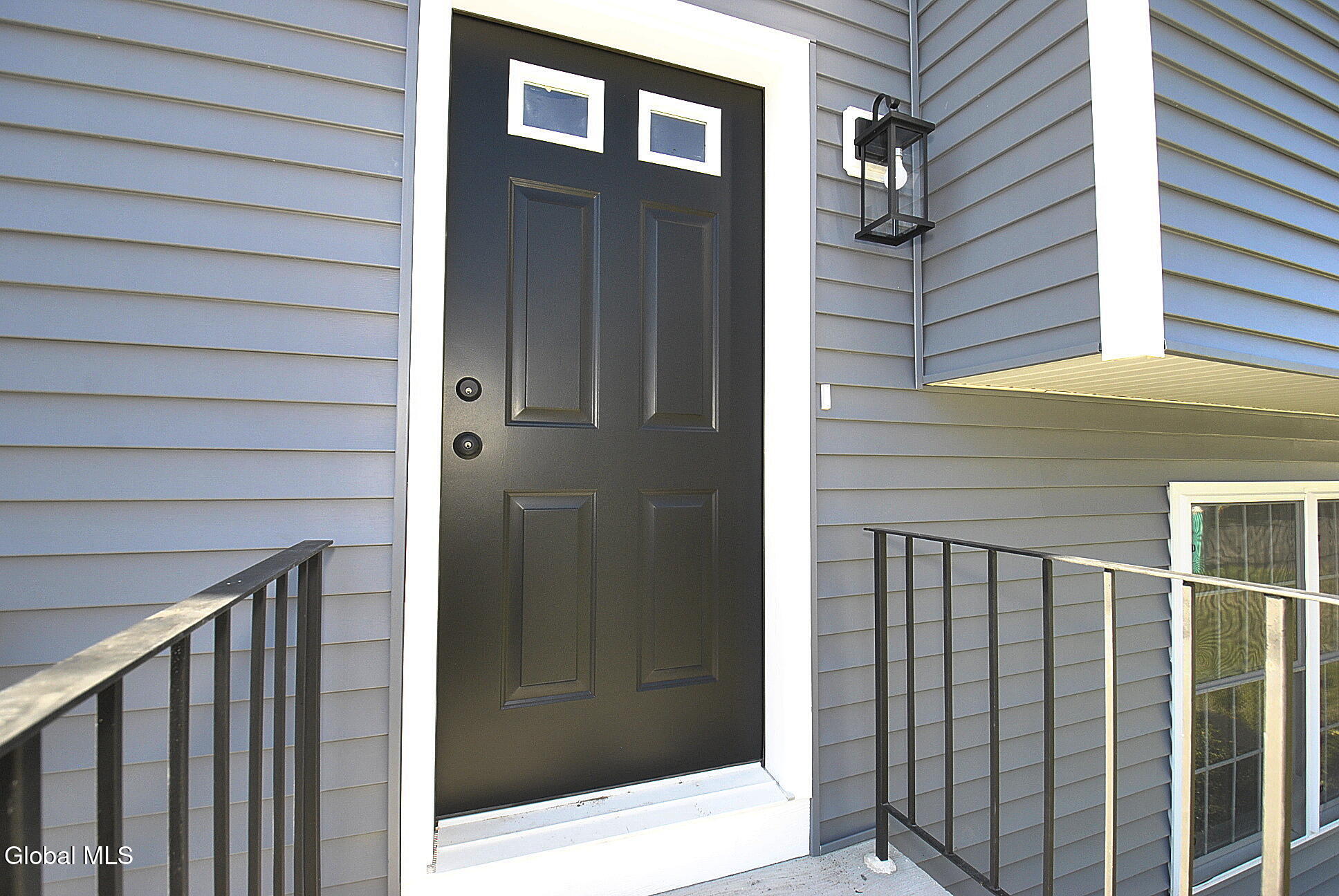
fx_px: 559
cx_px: 670
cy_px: 448
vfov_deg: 77.5
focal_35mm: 15
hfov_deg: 100.3
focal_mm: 10
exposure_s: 1/160
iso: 400
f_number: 6.3
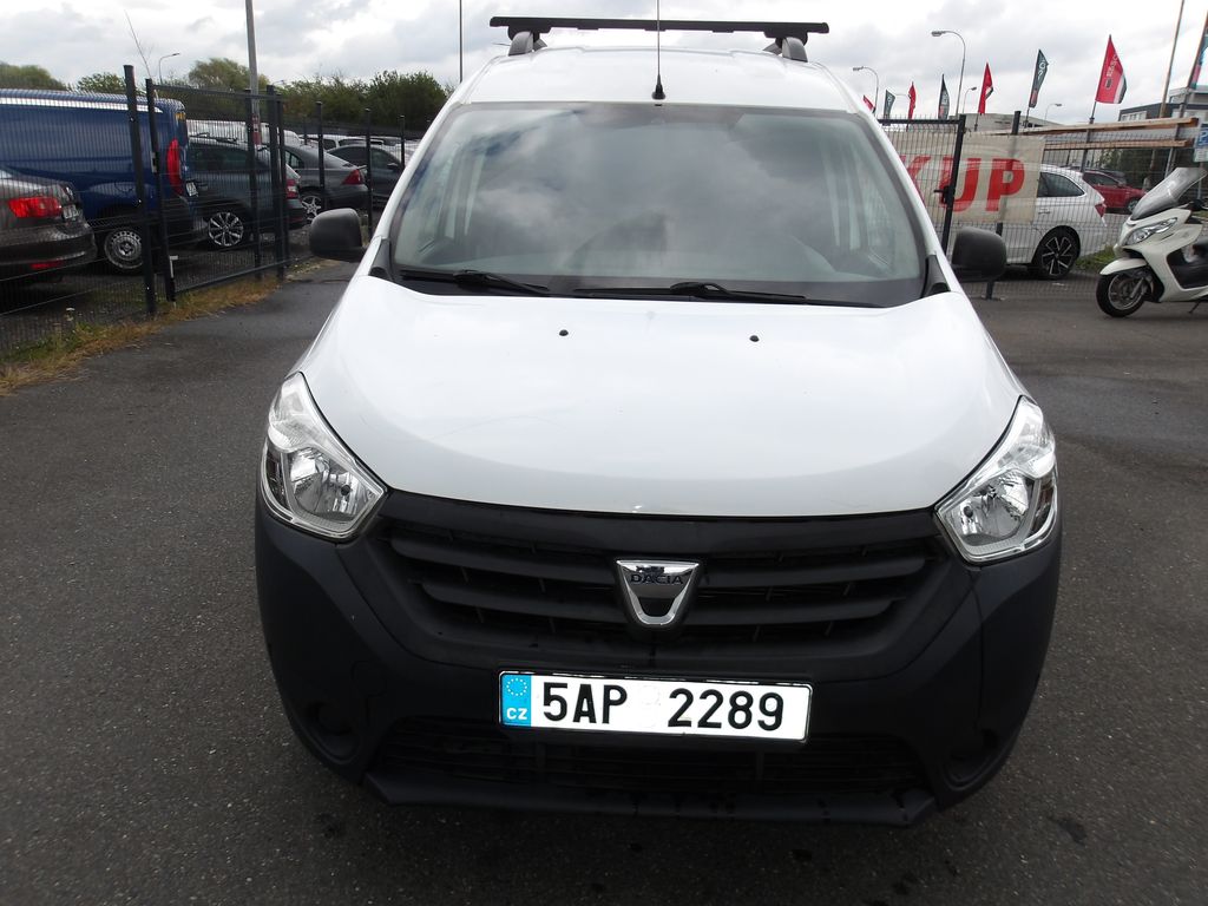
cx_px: 604
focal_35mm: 27
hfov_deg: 65.3
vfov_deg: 51.4
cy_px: 453
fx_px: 942
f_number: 3
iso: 100
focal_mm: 4.9
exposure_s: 1/590
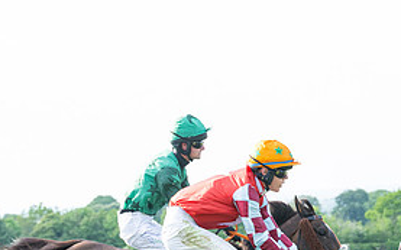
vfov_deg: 7.5
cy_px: 295
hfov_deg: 12.0
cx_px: 193
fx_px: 1901
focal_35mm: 174
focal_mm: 70
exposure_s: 1/800
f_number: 5
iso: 400
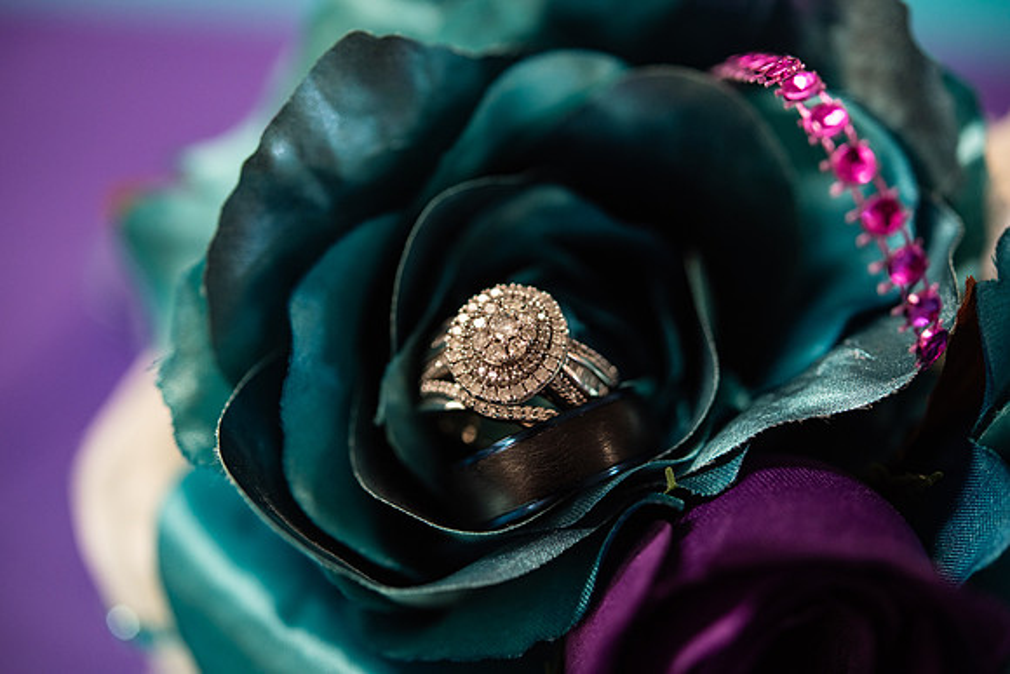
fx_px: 1684
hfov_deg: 33.4
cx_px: 505
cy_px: 337
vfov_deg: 22.6
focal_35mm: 60
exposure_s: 1/125
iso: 250
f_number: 4
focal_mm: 60
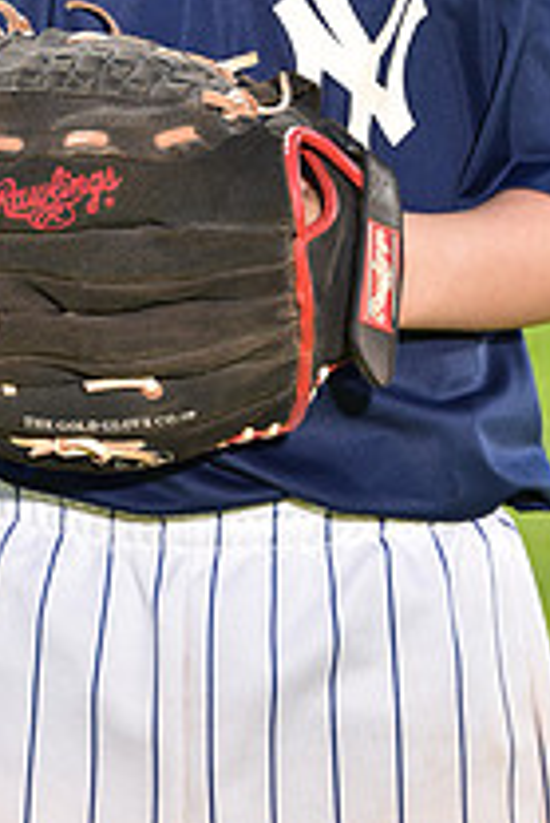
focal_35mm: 390
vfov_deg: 5.3
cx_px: 216
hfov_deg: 3.5
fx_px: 8922
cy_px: -281
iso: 100
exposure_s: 1/250
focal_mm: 140
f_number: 5.6
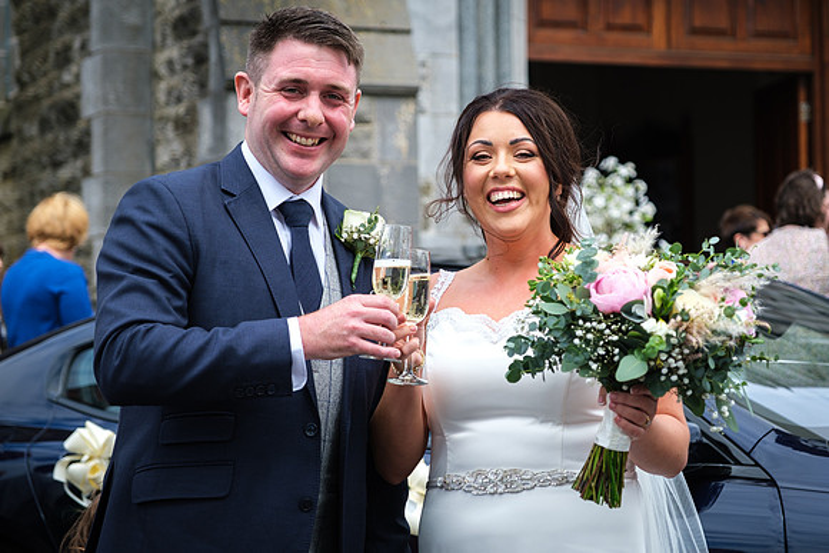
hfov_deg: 22.2
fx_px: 2115
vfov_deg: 14.9
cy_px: 246
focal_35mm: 92
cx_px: 490
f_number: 2.8
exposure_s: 1/1000
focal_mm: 51.6
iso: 160
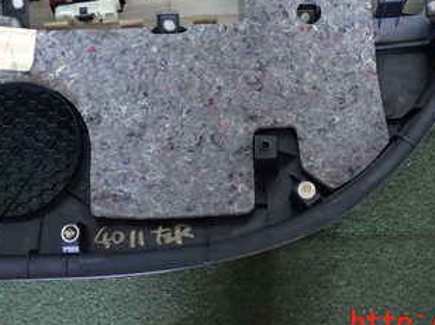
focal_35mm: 70
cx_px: 246
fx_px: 879
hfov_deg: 27.8
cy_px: 25
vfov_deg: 20.5
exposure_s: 1/60
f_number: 2.5
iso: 200
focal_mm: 6.37
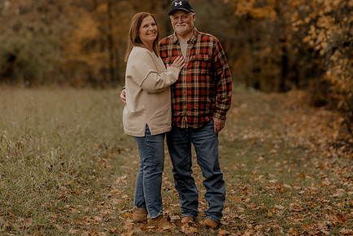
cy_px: 97
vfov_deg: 12.0
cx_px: 171
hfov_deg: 17.9
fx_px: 1119
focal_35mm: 114
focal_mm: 85
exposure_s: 1/2500
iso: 250
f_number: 1.8
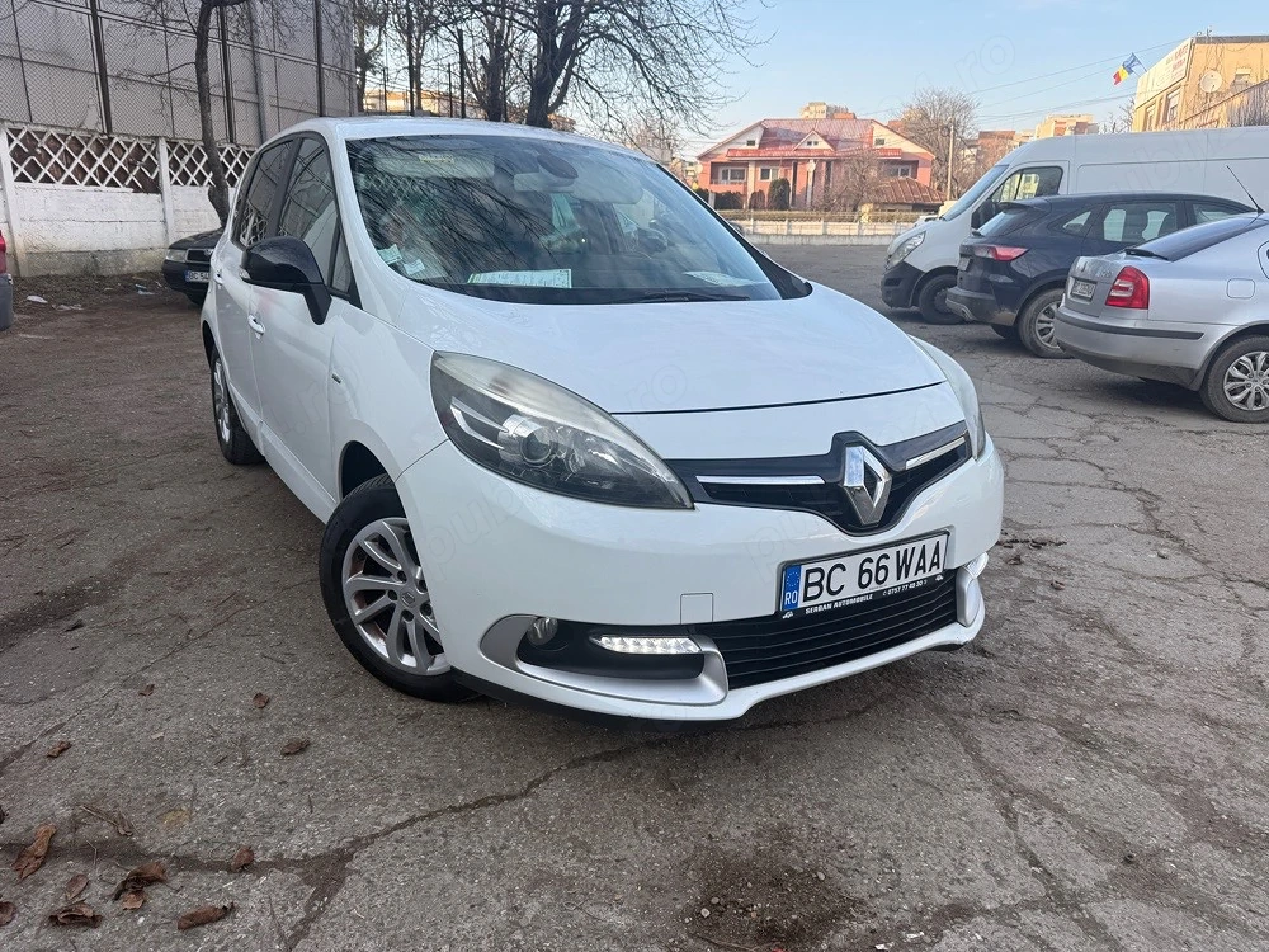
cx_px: 634
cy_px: 476
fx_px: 880
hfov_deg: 71.6
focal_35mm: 24
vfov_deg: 56.8
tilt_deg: -16.0
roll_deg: -0.9
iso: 80
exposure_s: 1/967
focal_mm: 6.76
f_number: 1.78
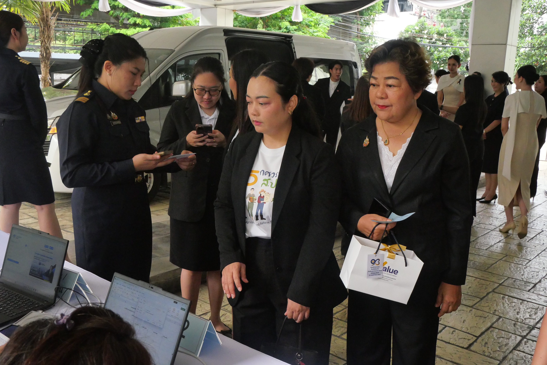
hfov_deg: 54.4
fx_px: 532
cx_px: 274
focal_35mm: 35
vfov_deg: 37.9
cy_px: 182
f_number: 7.1
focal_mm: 17
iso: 3200
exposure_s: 1/320
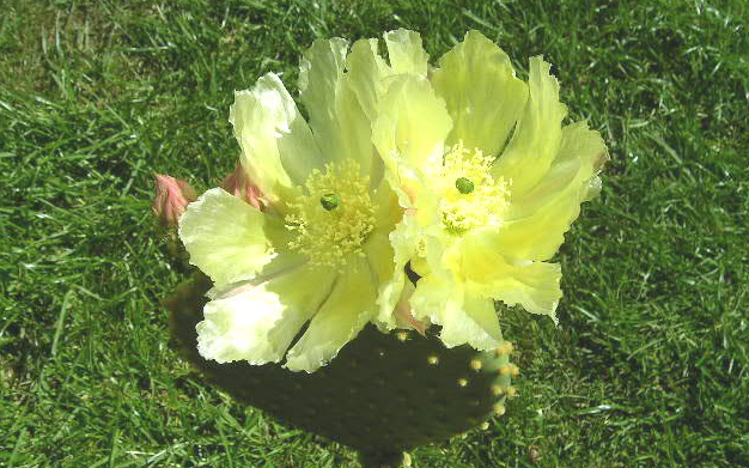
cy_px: 263
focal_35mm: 39
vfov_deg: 32.7
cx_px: 370
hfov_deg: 50.4
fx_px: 796
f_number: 4.8
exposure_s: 1/658
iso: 50
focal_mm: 5.6
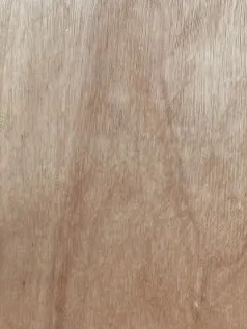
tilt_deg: -10.6
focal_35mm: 84
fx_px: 799
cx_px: -124
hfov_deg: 16.1
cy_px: 199
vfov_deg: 23.2
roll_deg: +0.2
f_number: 1.6
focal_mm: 4.2
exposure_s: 1/121
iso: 80
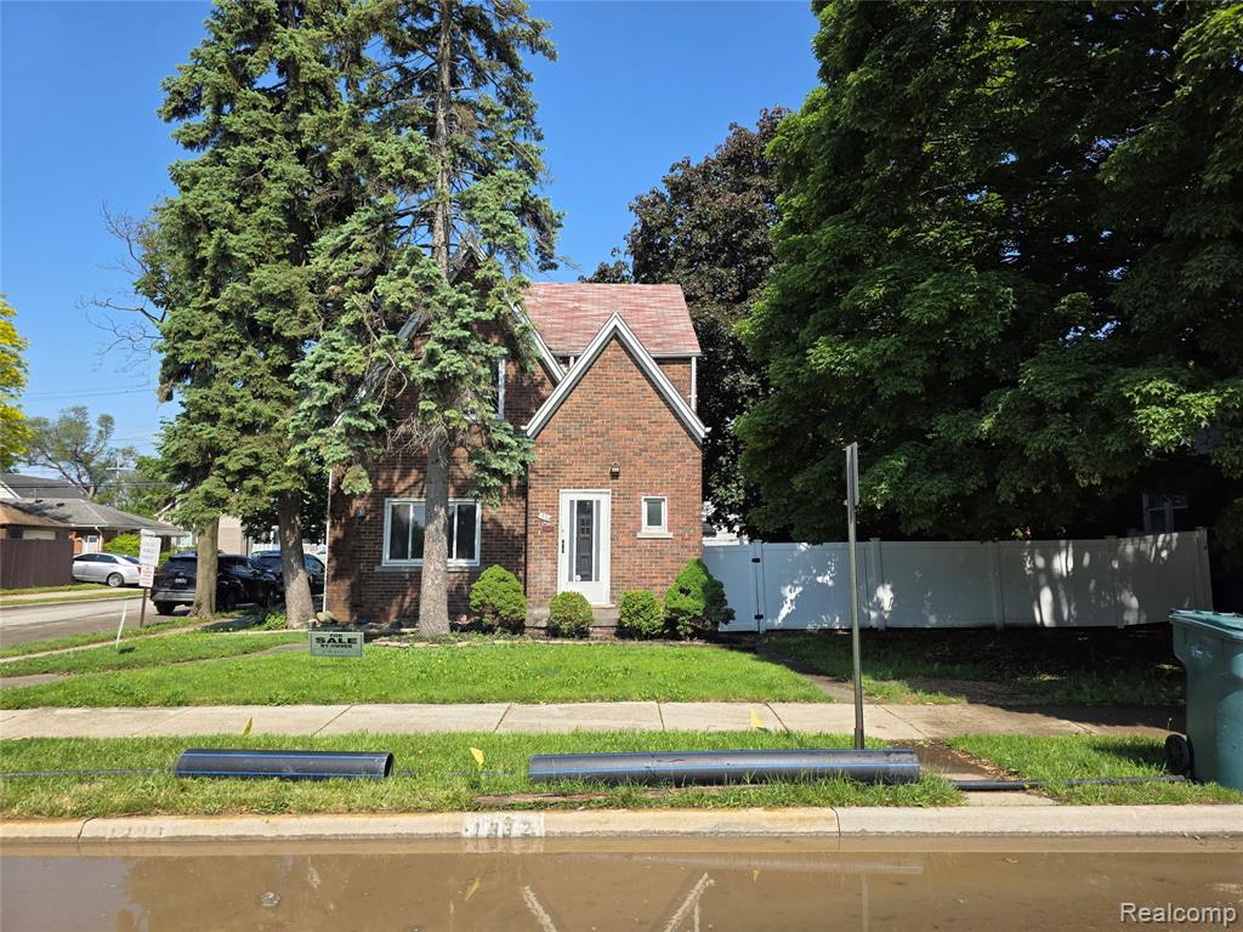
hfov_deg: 73.9
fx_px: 826
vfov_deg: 58.9
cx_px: 622
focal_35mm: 23
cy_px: 466
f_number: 1.7
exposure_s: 1/3531
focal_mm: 6.3
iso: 80
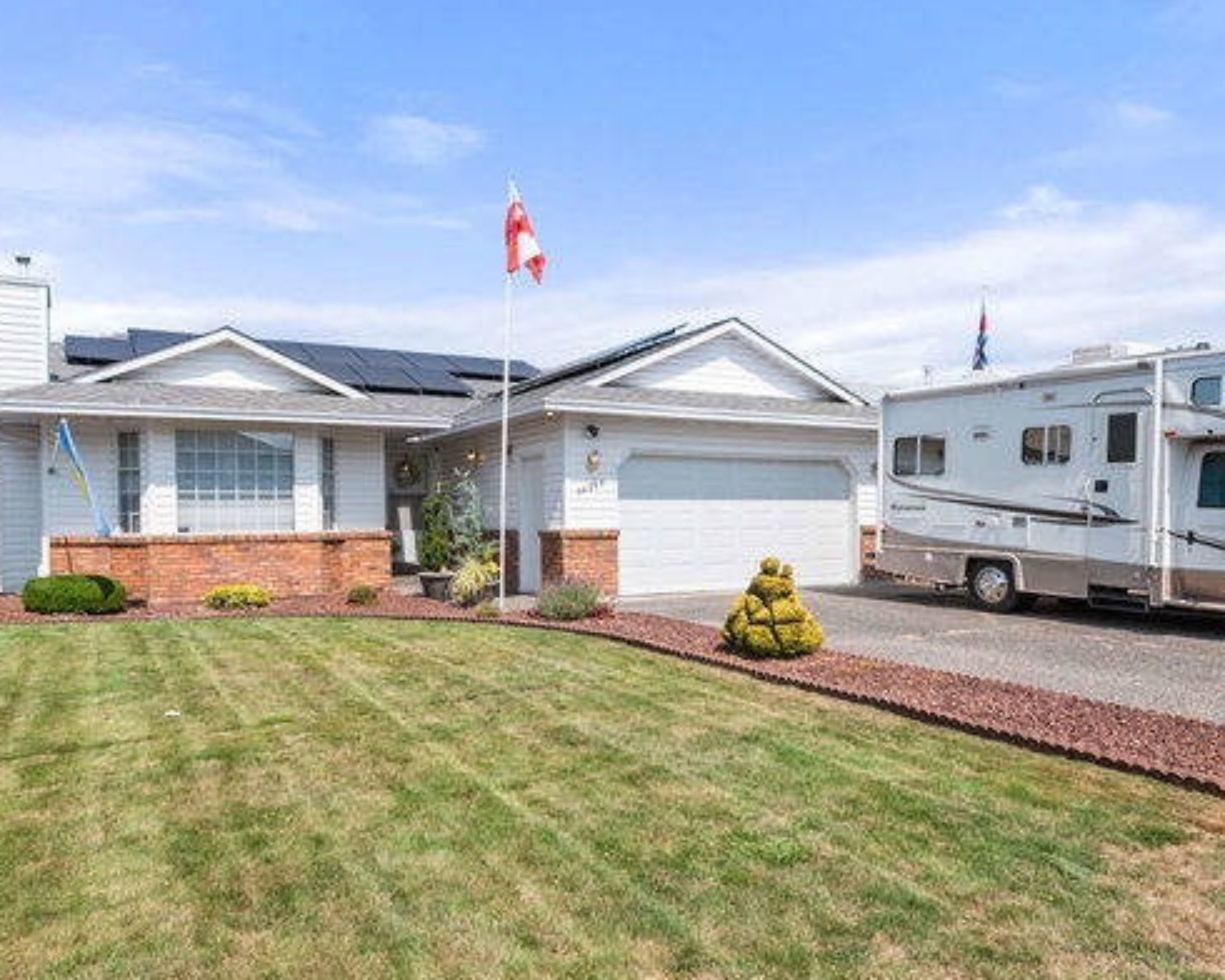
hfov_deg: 72.3
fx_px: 834
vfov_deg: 60.8
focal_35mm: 23
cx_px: 542
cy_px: 534
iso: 250
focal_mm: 10
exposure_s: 1/800
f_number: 9
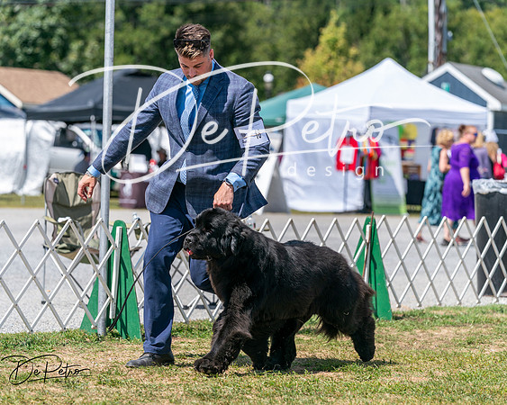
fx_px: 2483
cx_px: 254
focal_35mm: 166
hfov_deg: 11.7
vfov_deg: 9.3
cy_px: 202
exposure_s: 1/1600
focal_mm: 147
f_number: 4.5
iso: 200
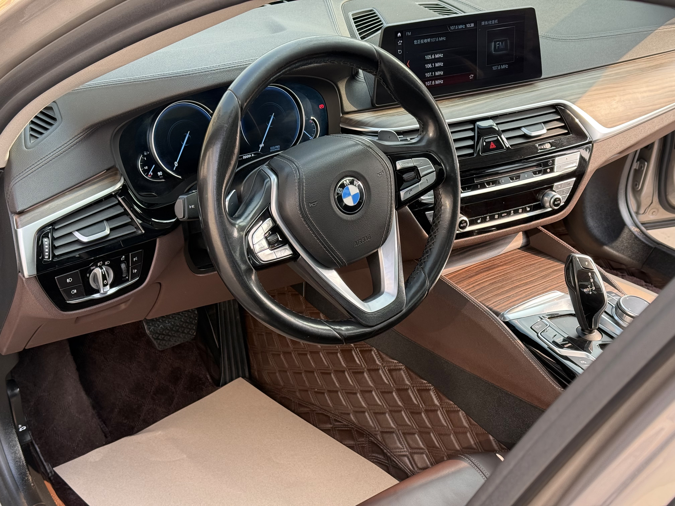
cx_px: 338
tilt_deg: -31.1
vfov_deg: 30.3
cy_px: 253
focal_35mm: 48
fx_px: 936
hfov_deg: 39.7
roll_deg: -1.5
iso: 100
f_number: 1.78
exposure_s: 1/292
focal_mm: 6.76
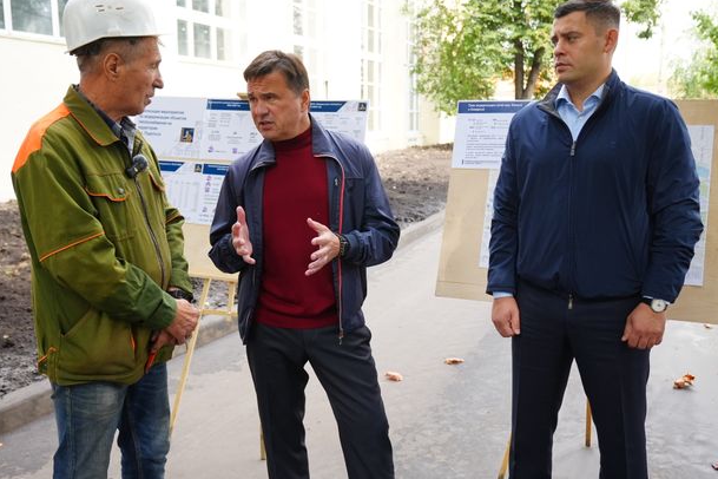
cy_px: 254
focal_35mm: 39
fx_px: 778
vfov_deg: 34.2
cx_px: 348
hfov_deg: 49.5
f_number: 4.5
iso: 1000
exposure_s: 1/640
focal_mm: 34
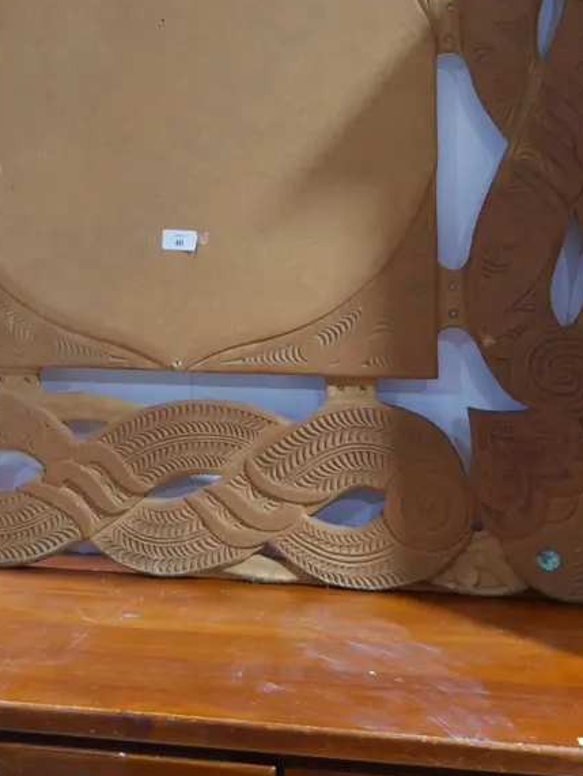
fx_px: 1368
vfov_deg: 30.6
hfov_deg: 24.0
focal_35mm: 61
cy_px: 117
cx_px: 210
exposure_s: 1/60
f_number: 4
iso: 1000
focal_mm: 17
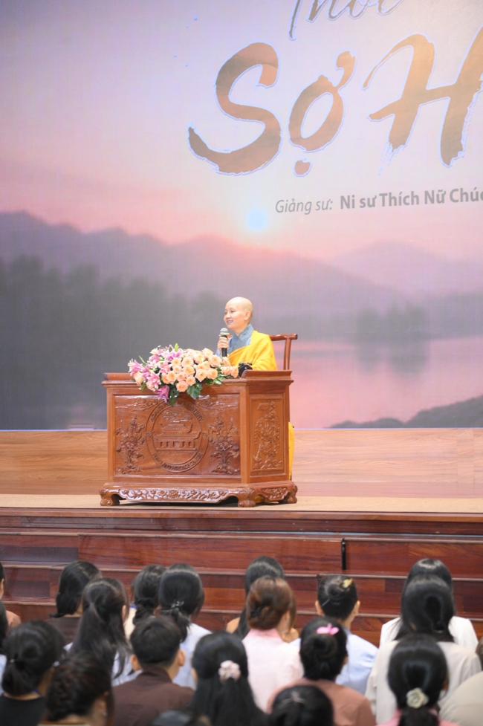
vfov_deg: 17.1
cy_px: 363
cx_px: 242
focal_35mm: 120
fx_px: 2418
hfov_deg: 11.4
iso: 4000
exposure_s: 1/100
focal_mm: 120
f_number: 4
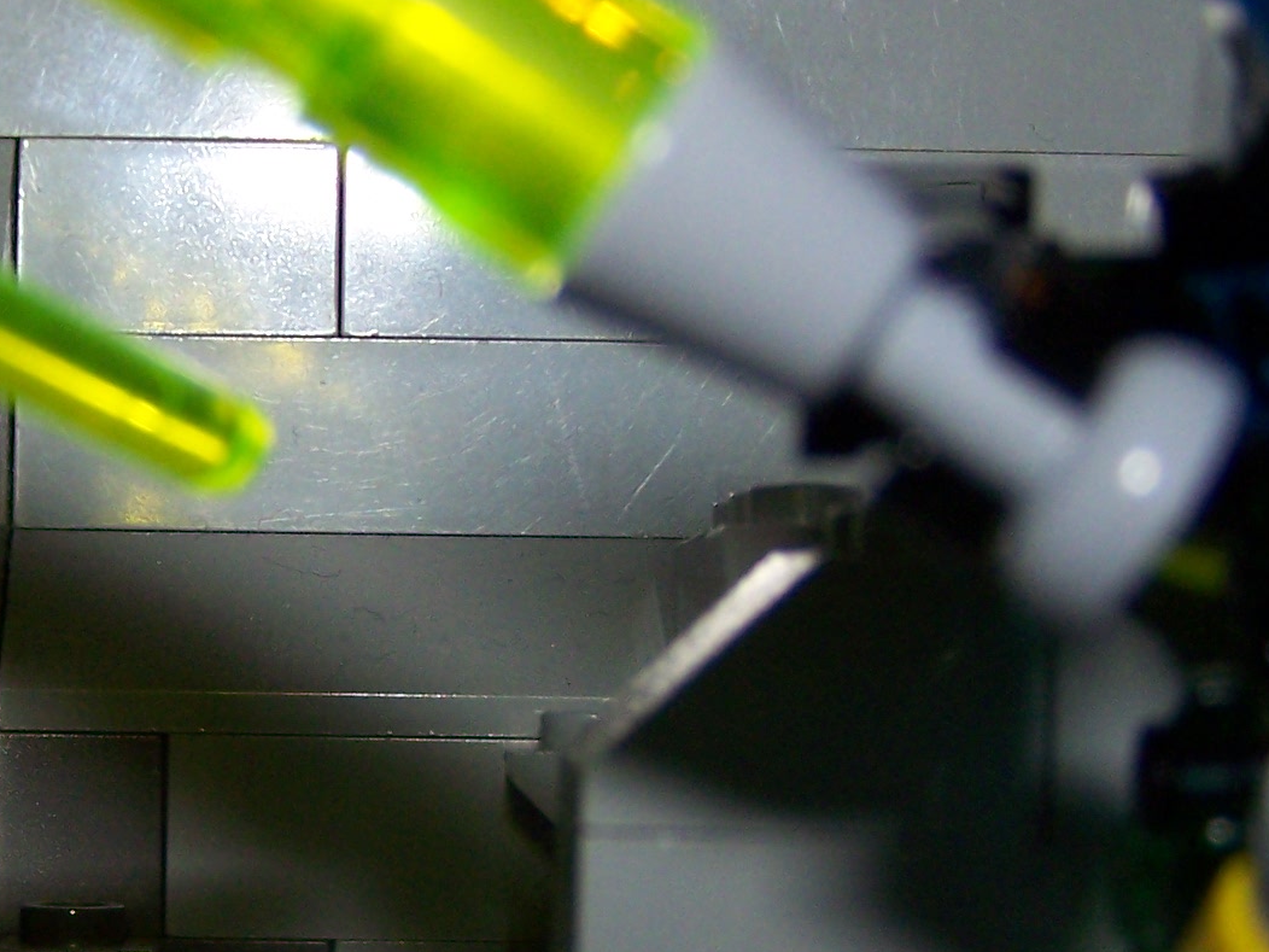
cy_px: 512
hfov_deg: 17.6
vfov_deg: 13.3
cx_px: 242
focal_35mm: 111
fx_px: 4069
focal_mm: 6.3
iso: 80
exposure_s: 1/60
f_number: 2.8
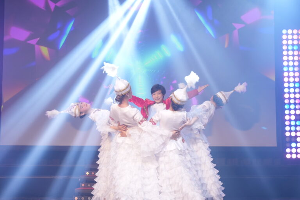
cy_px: 100
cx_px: 150
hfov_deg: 30.0
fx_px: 559
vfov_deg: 20.3
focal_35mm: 67
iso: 1600
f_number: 2.8
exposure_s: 1/320
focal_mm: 67.1
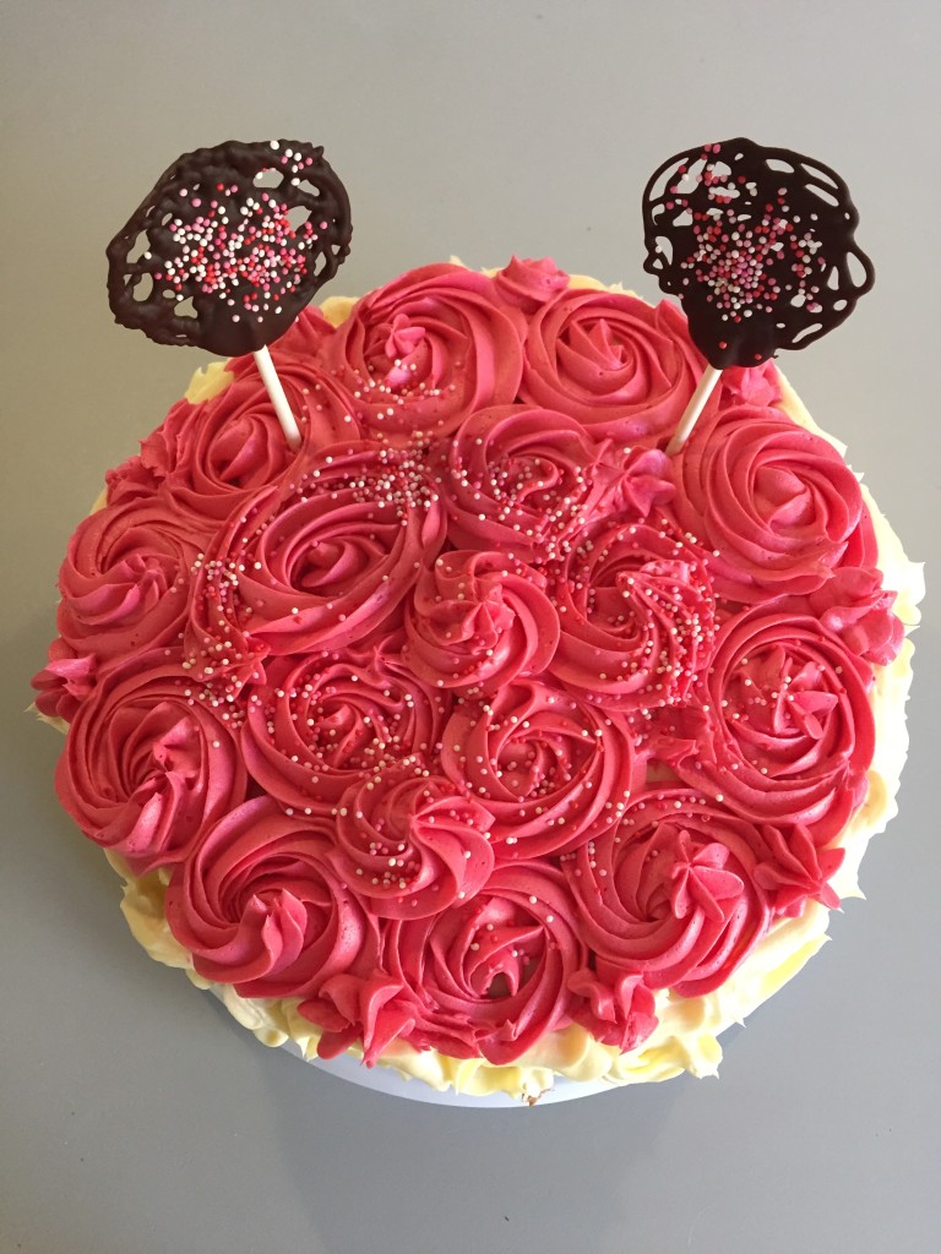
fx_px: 1051
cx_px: 470
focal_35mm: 29
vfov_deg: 61.7
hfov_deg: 48.2
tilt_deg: -72.1
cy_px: 627
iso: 125
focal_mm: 4.15
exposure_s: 1/30
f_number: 2.2
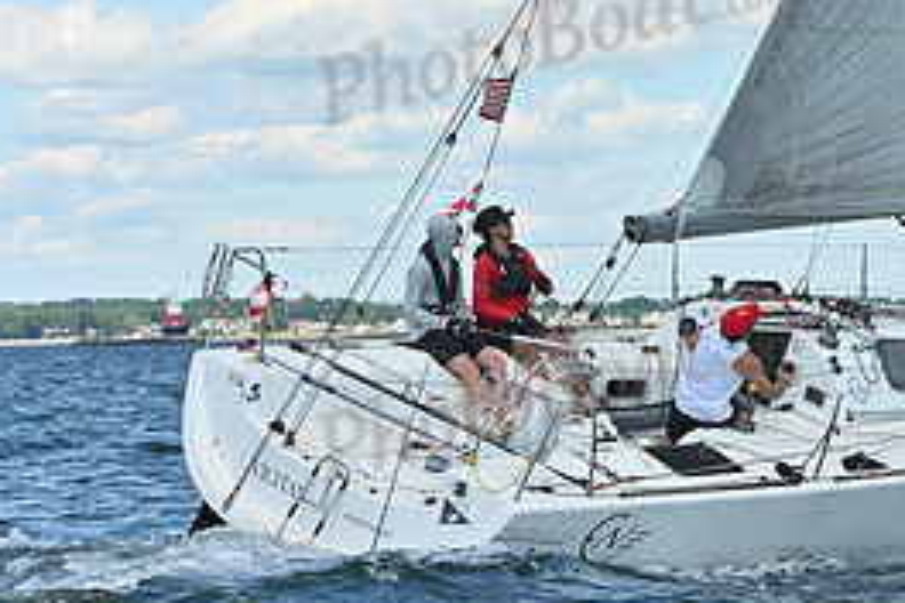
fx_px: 3871
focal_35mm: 154
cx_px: 980
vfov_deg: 8.9
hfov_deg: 13.1
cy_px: 166
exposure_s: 1/1250
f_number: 6.3
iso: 250
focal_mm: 70
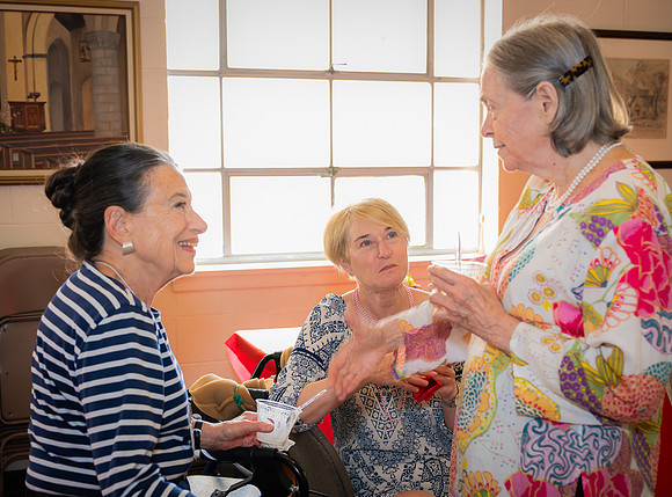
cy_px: 279
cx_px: 380
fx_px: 1080
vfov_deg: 25.9
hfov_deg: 34.5
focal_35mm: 56
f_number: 3.5
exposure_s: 1/60
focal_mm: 33.5
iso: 400
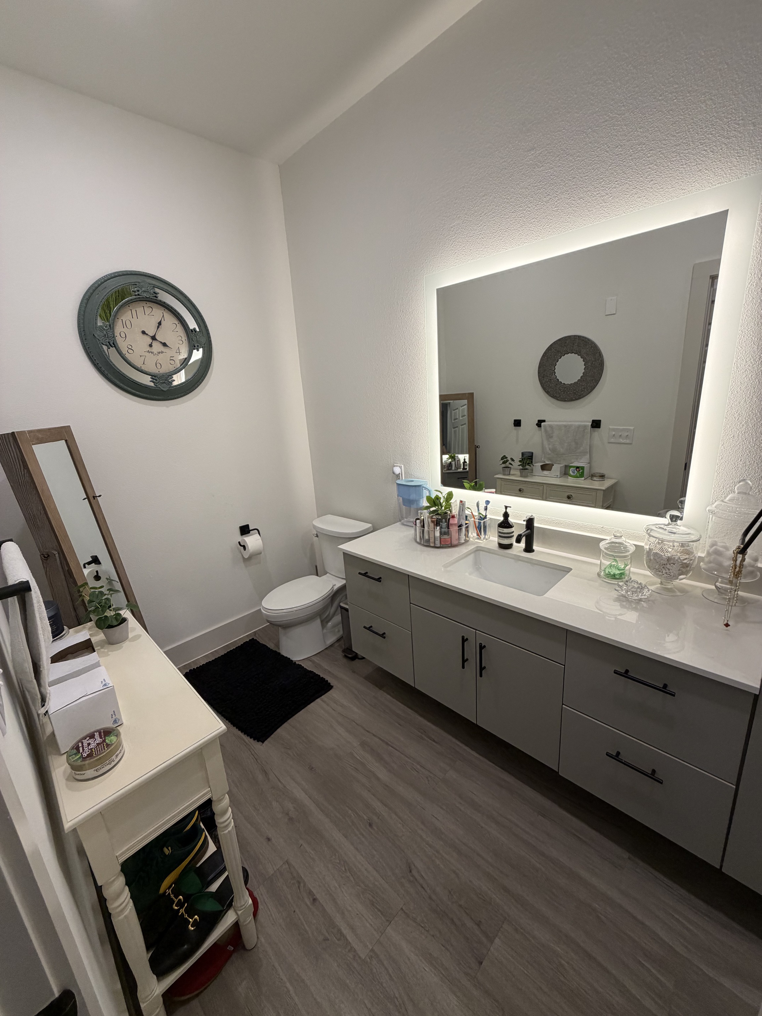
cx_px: 381
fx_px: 411
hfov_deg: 85.7
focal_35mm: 14
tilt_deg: -15.3
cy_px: 508
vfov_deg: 102.1
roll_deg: +4.0
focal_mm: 2.22
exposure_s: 1/120
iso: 160
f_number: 2.2
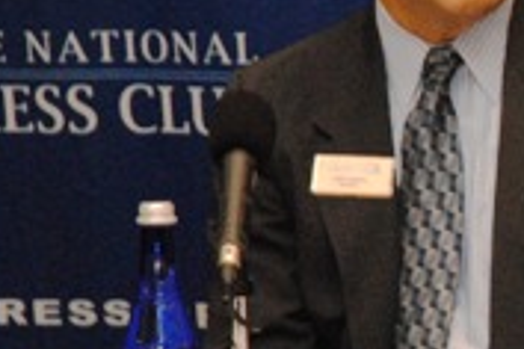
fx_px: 5531
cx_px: 790
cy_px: 133
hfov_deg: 5.4
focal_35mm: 380
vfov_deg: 3.6
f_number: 5
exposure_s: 1/60
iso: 1600
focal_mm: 70
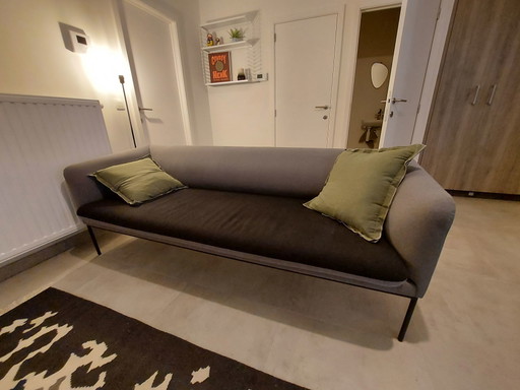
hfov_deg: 106.2
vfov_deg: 89.9
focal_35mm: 13
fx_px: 195
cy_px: 195
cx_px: 260
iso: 400
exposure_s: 1/25
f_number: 2.2
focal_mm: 1.74
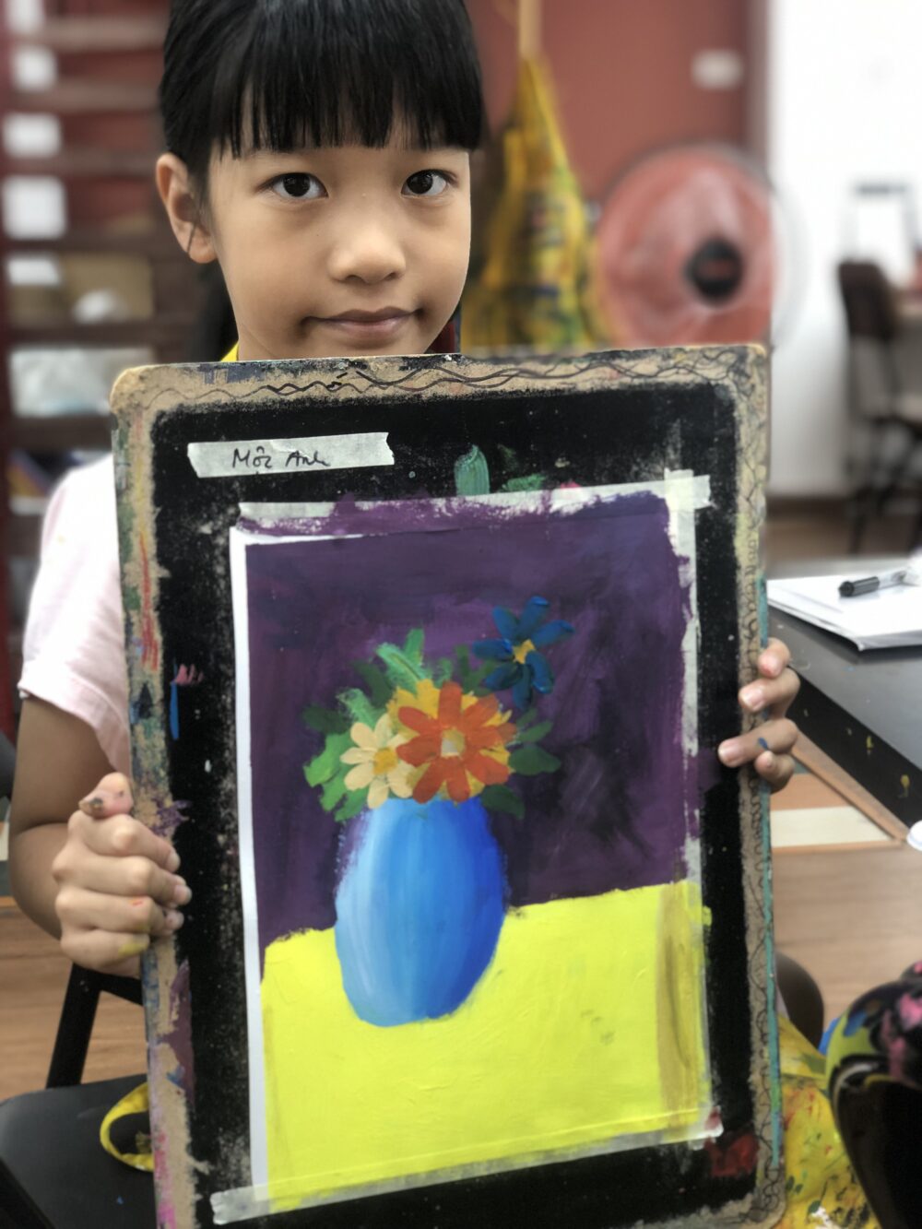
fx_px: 1846
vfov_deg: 36.8
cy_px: 614
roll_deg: +1.1
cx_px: 461
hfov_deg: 28.0
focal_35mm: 52
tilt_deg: -10.4
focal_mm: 6
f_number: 2.4
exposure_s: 1/50
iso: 80
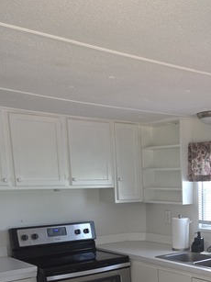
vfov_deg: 35.9
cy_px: 253
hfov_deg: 26.9
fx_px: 407
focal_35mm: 50
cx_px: 228
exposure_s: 1/60
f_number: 1.8
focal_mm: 5.4
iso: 50
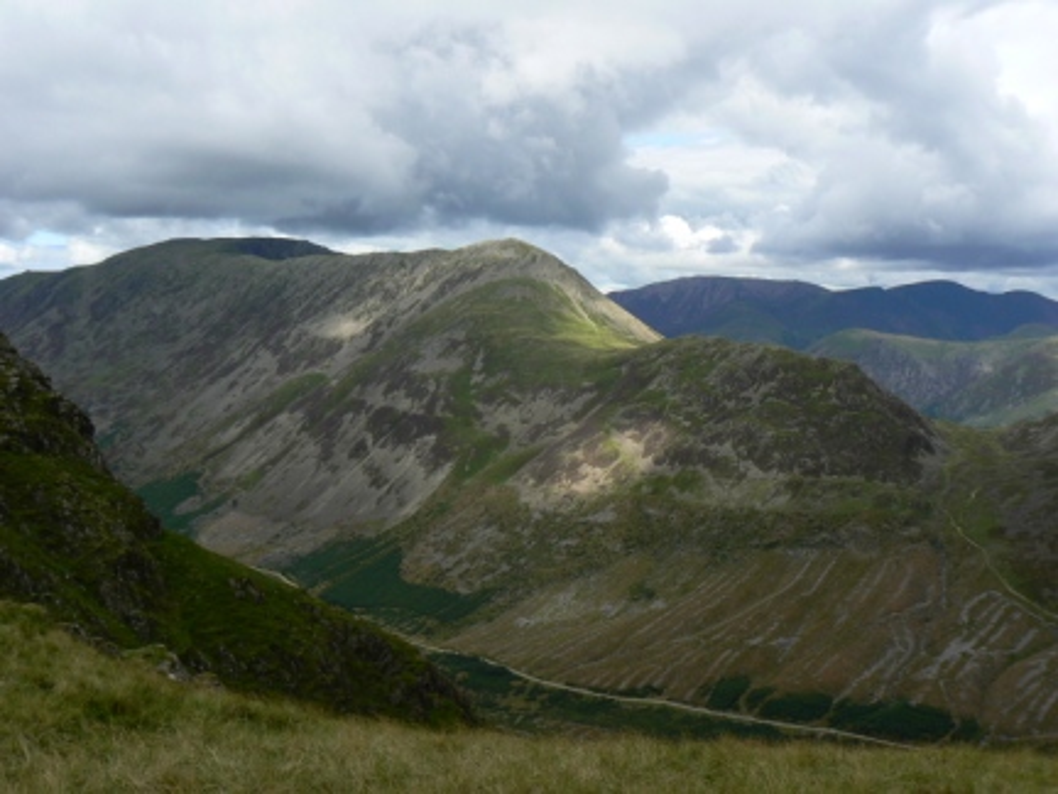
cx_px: 529
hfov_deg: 51.4
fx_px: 1100
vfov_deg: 39.7
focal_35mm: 36
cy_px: 397
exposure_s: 1/400
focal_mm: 6
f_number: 5.6
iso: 80
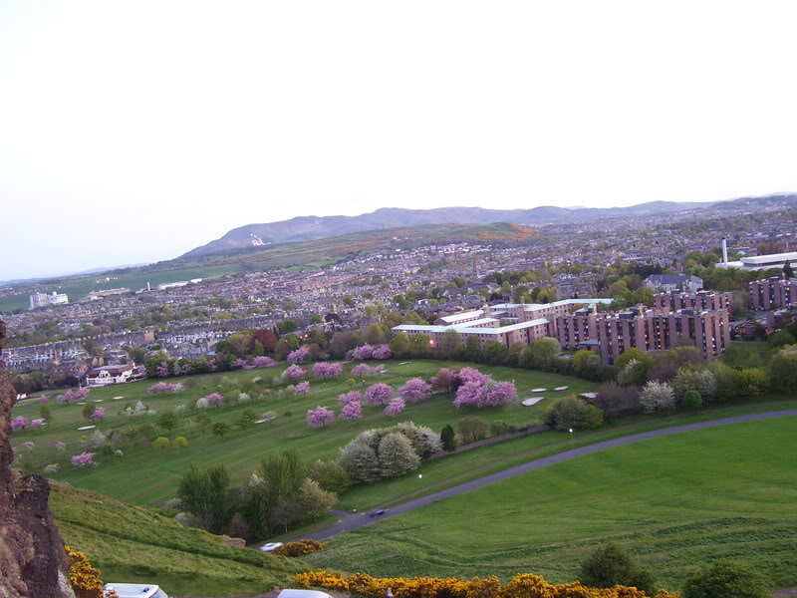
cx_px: 398
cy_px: 299
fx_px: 783
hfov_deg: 54.0
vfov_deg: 41.8
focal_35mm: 34
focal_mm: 5.6
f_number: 2.7
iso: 160
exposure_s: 1/10
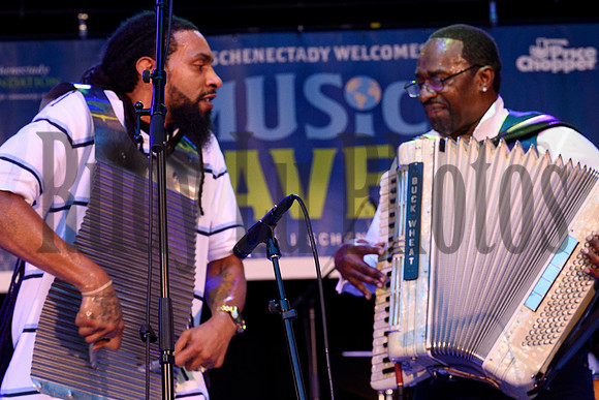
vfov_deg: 13.0
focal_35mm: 105
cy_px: 200
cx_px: 300
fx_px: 1747
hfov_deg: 19.5
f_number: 5.6
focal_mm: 70
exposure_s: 1/250
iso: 3200
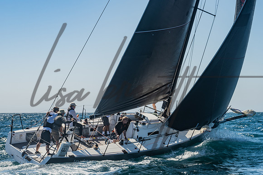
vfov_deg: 10.7
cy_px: 103
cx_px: 119
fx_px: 938
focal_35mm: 128
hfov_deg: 16.0
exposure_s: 1/500
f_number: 6.3
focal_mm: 89
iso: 160
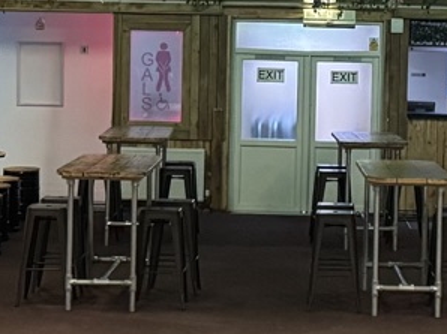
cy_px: 112
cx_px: 315
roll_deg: -0.2
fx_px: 1871
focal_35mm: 145
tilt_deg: -2.6
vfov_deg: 10.2
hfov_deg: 13.6
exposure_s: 1/33
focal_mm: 6.76
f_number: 1.78
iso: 800
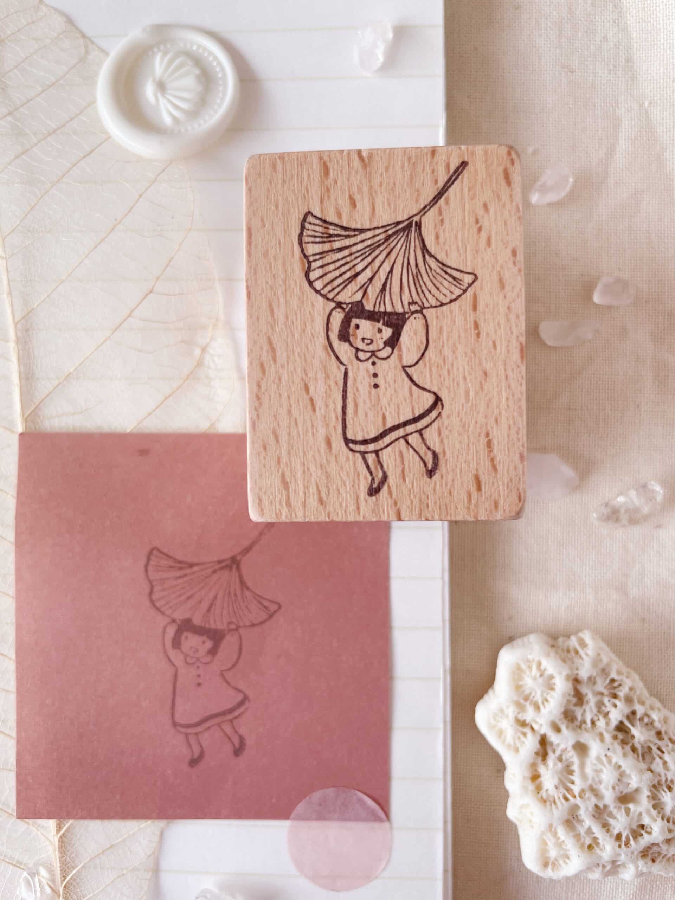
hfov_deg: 53.1
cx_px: 338
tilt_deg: -88.9
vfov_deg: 67.3
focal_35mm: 26
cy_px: 450
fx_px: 676
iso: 40
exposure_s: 1/121
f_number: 1.6
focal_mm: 4.2
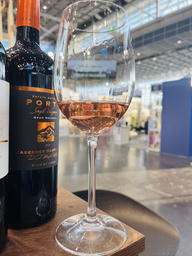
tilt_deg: -3.5
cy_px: 128
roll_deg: +0.5
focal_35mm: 26
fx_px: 192
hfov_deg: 53.1
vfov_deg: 67.3
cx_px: 96
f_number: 1.6
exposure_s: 1/100
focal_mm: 5.1
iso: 40
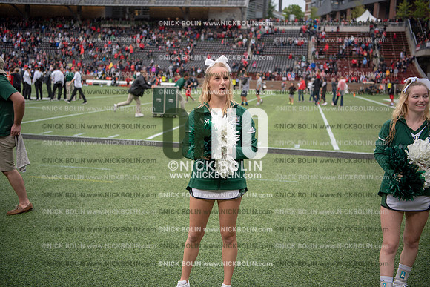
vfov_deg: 31.9
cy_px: 144
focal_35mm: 42
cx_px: 215
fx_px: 502
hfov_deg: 46.4
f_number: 2.8
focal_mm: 42
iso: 250
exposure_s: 1/1000
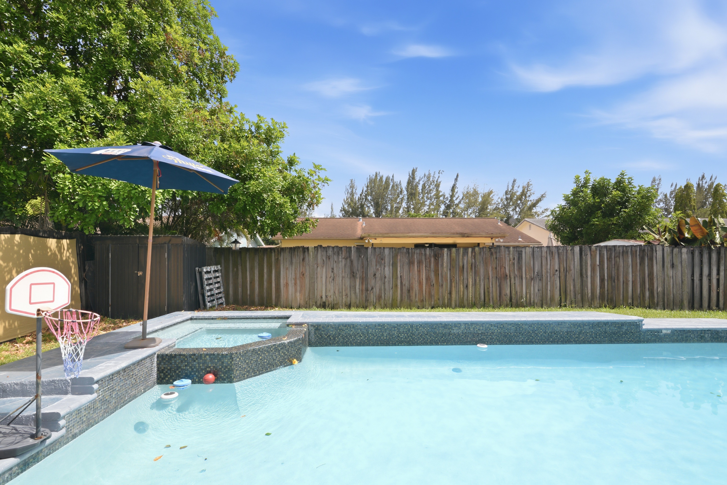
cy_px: 242
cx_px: 364
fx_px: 323
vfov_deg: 73.8
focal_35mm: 16
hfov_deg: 96.7
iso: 320
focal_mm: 16
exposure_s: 1/125
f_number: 14
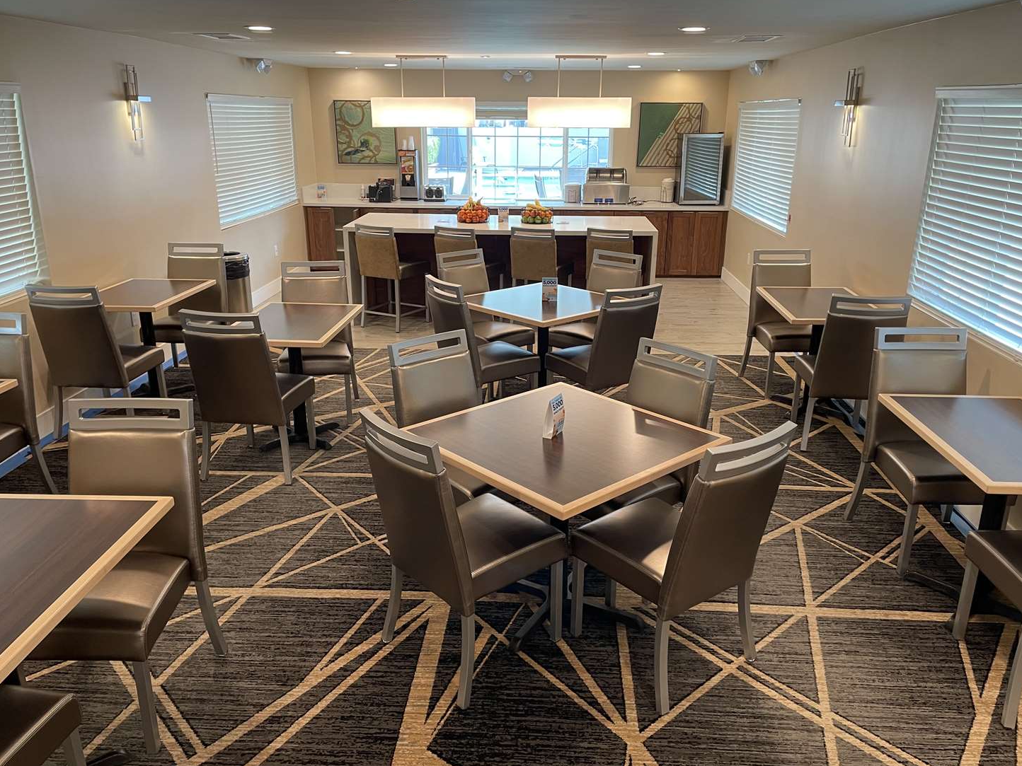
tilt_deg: -17.3
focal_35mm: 27
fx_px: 797
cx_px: 518
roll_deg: +0.0
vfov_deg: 51.4
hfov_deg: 65.3
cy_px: 390
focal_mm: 4.2
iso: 80
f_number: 1.6
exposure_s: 1/60
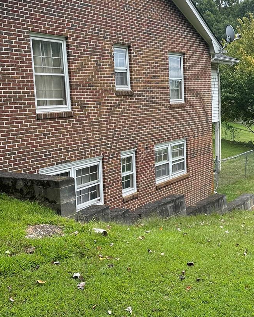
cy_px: 143
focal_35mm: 44
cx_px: 128
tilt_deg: -5.0
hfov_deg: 34.1
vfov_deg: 42.0
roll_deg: +2.5
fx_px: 414
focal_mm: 6.86
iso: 80
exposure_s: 1/857
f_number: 1.78
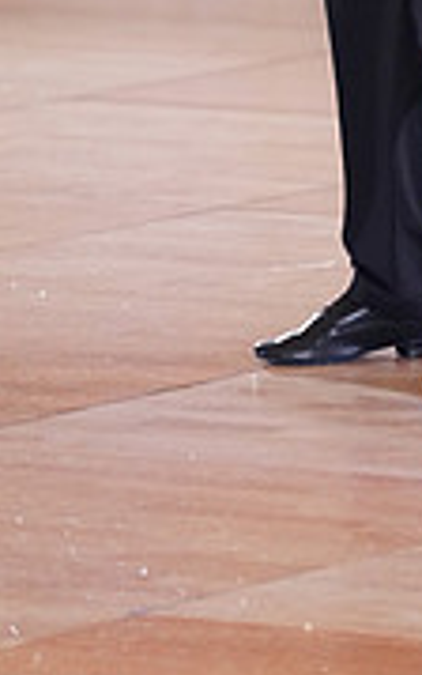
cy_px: -336
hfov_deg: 2.0
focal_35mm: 661
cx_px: 514
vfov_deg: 3.2
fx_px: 12154
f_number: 2.8
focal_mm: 200
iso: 2500
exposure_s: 1/500
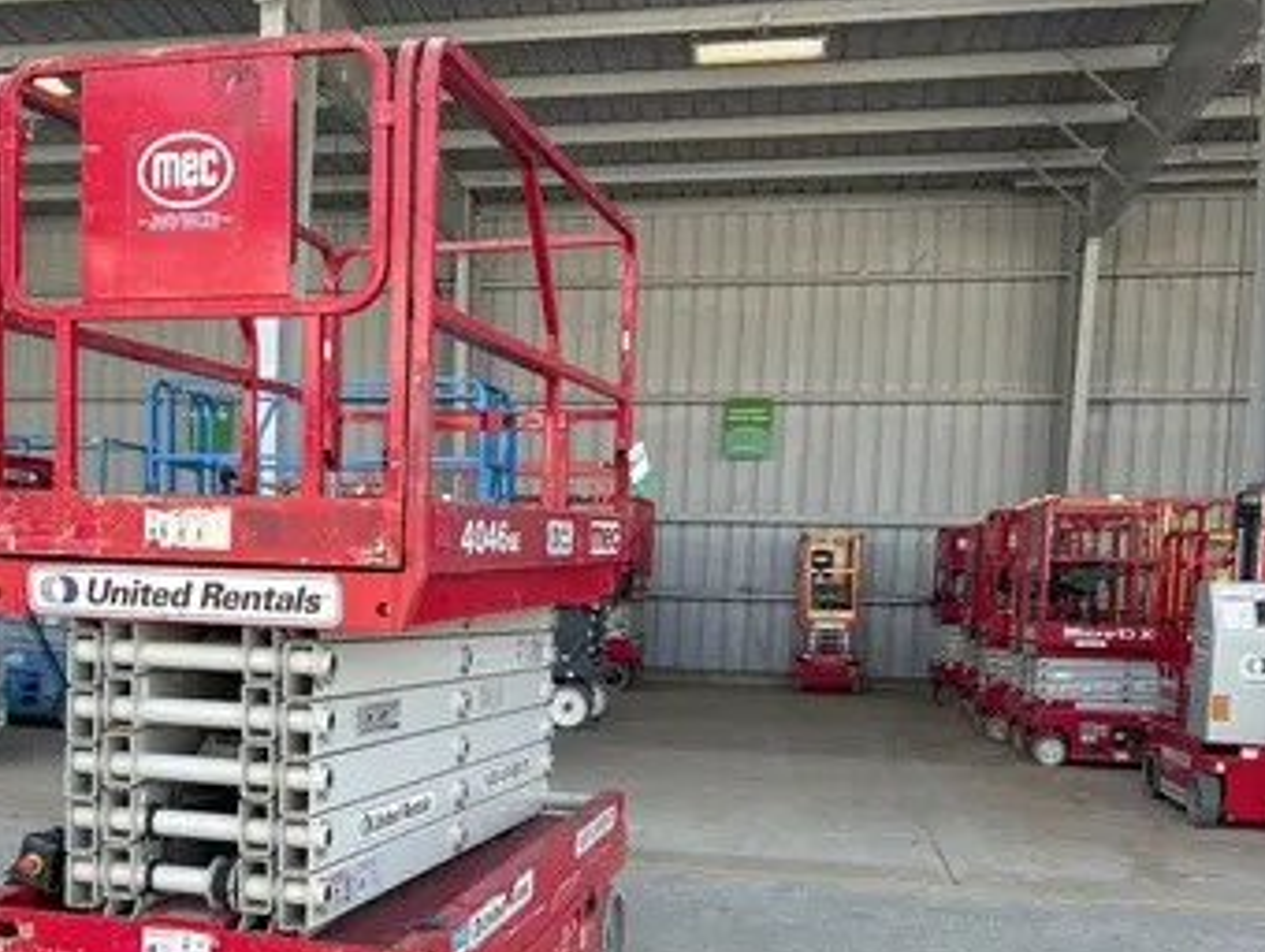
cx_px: 417
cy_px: 671
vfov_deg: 34.0
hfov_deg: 44.1
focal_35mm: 42
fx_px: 1537
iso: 50
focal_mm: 5.7
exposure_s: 1/604
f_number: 1.5
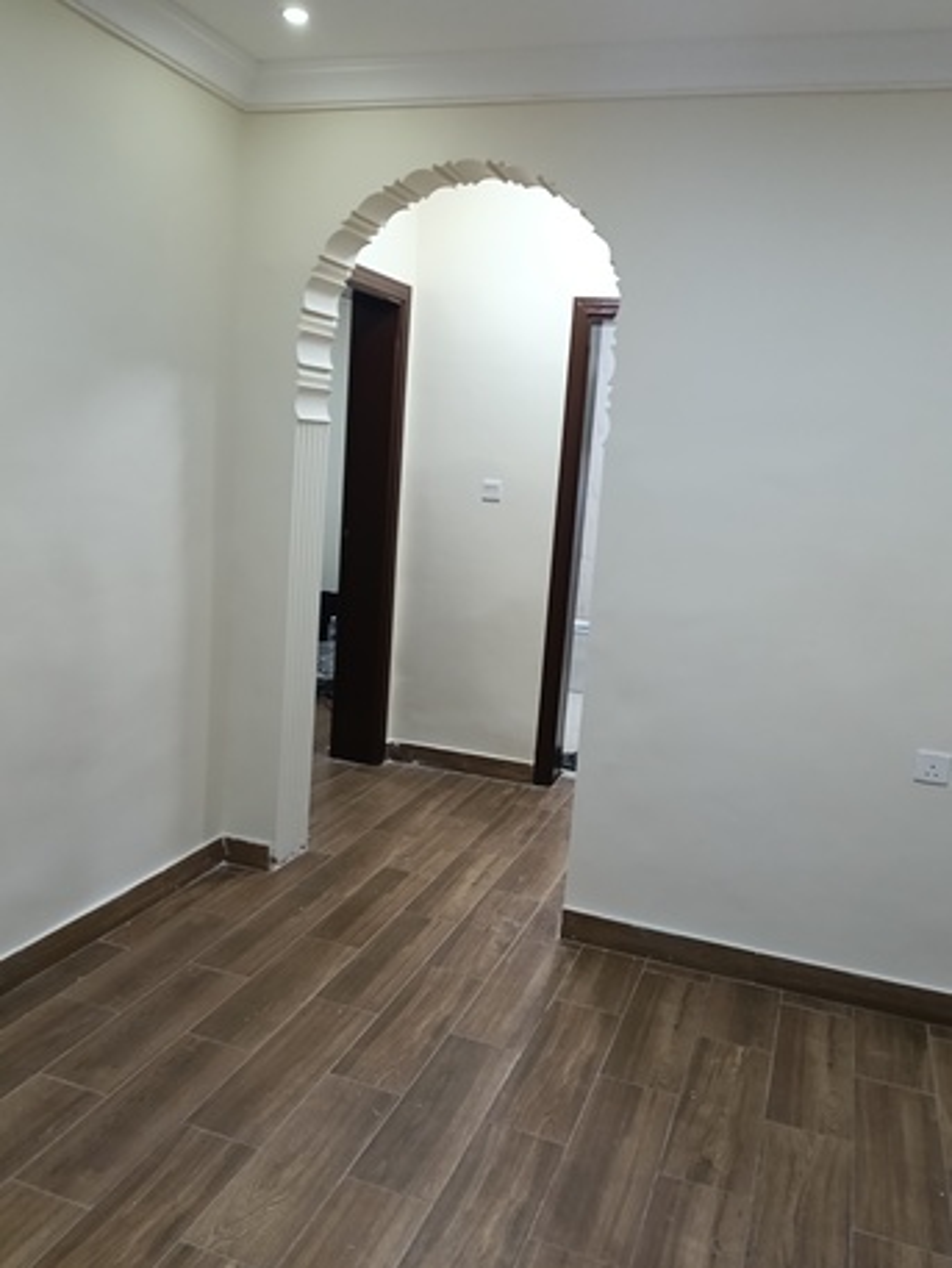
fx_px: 990
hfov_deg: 51.4
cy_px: 634
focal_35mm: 27
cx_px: 476
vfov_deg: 65.3
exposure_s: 1/33.3
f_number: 1.8
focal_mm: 3.98
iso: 250
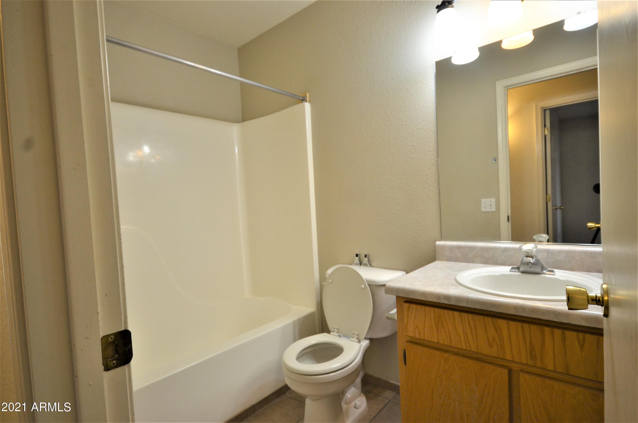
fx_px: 318
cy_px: 212
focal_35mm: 18
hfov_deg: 90.1
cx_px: 319
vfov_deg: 67.1
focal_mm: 12
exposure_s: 1/60
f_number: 4.5
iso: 560
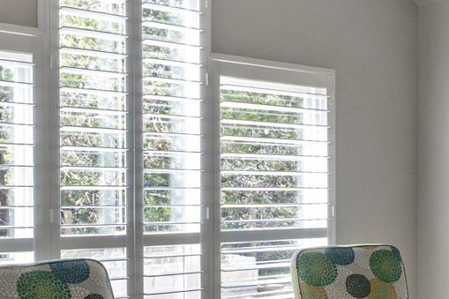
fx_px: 838
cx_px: 435
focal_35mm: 67
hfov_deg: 28.4
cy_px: 228
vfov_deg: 20.1
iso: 250
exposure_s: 1/1.25
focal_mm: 10.5
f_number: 11
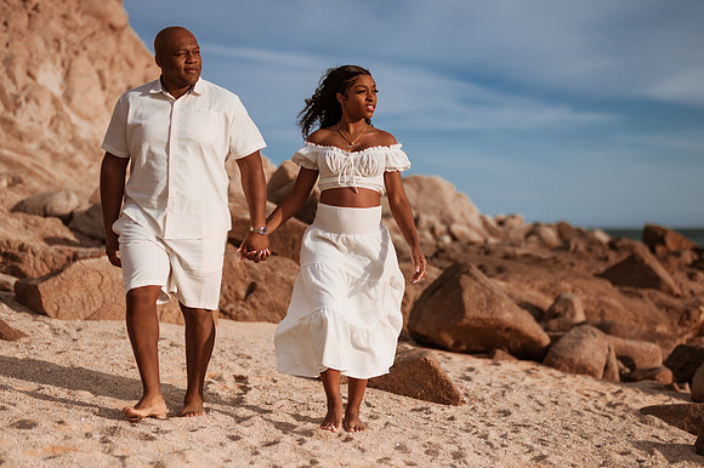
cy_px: 234
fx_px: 1190
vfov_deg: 22.3
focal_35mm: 61
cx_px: 352
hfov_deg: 33.0
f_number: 1.8
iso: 100
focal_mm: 58
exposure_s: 1/8000
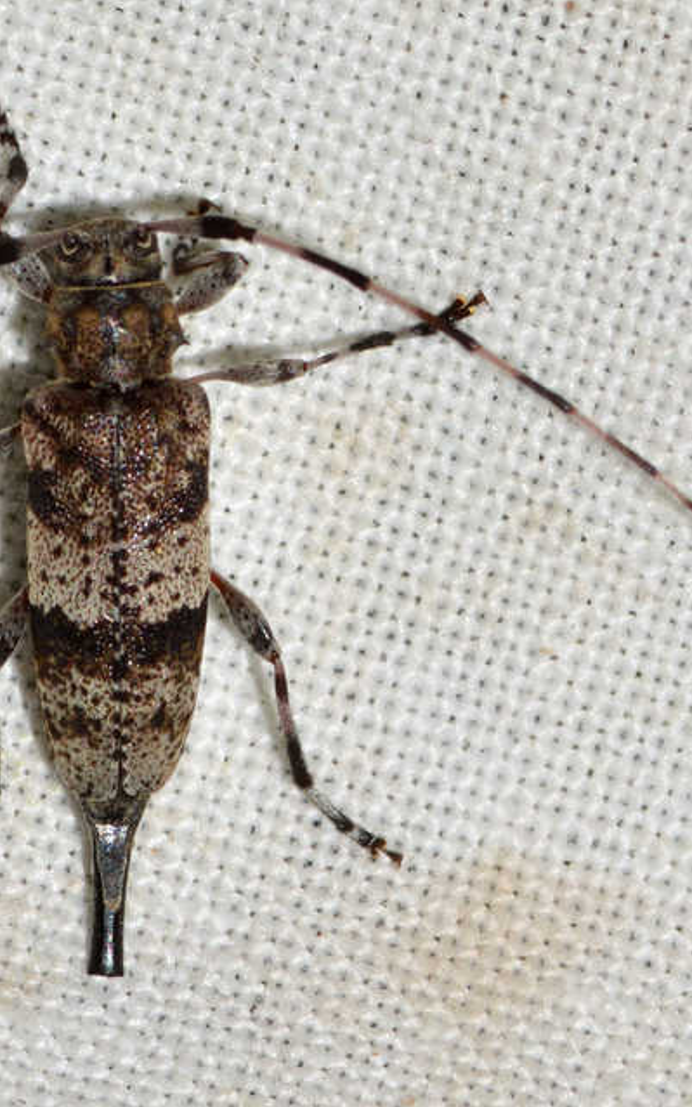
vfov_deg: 9.1
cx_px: 164
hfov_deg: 5.7
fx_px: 6937
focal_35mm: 230
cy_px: 554
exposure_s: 1/200
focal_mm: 100
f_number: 20
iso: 100
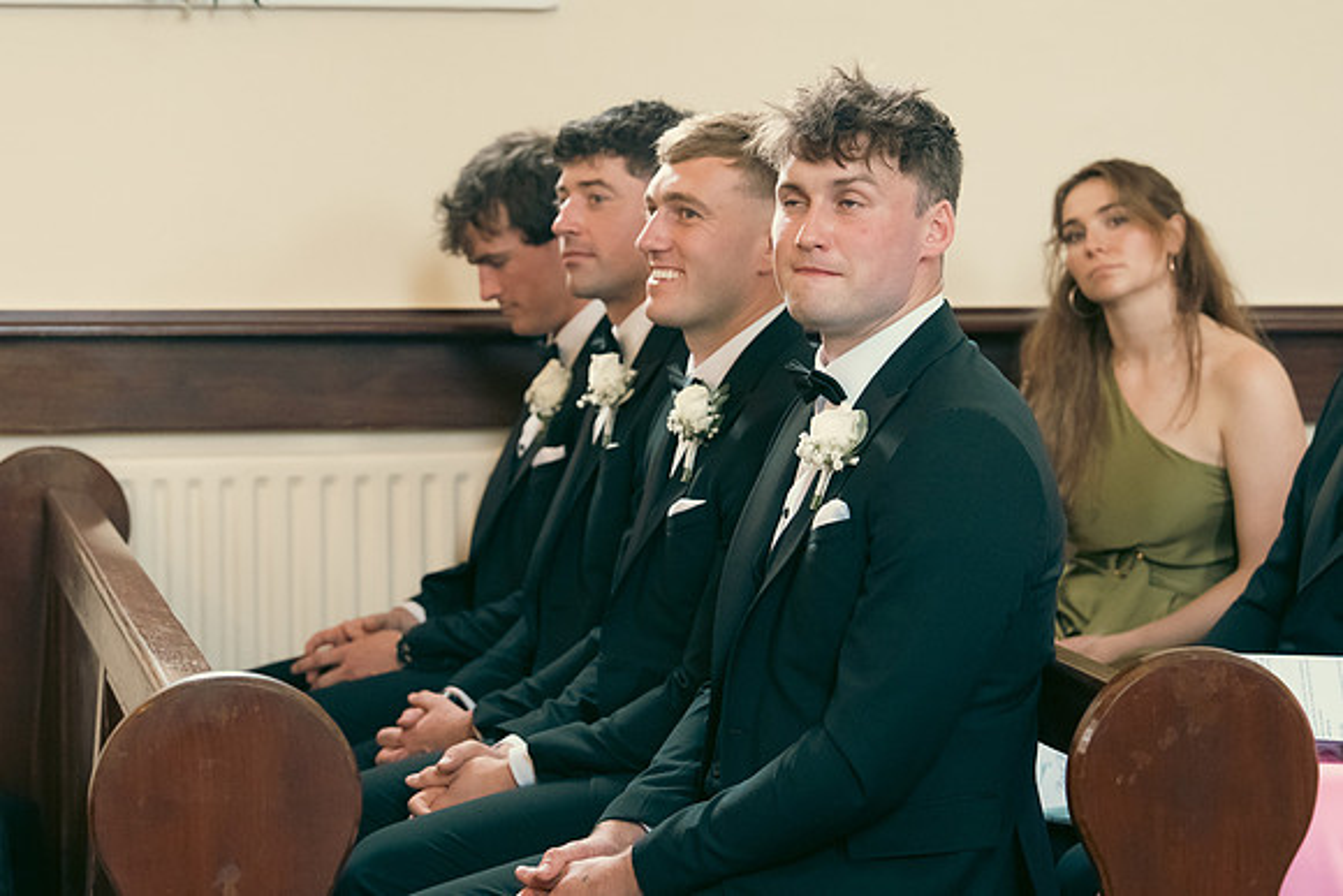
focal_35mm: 105
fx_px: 3918
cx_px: 672
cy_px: 448
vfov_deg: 13.0
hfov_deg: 19.5
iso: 5000
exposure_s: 1/200
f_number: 3.5
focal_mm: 70
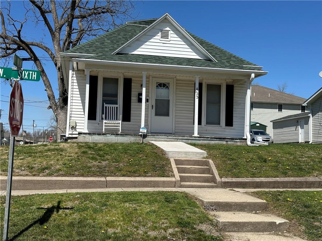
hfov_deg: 39.7
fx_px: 446
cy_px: 120
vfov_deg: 30.3
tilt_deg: +3.0
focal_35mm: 48
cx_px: 161
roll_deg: -1.6
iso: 64
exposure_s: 1/5263
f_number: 1.78
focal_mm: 6.86
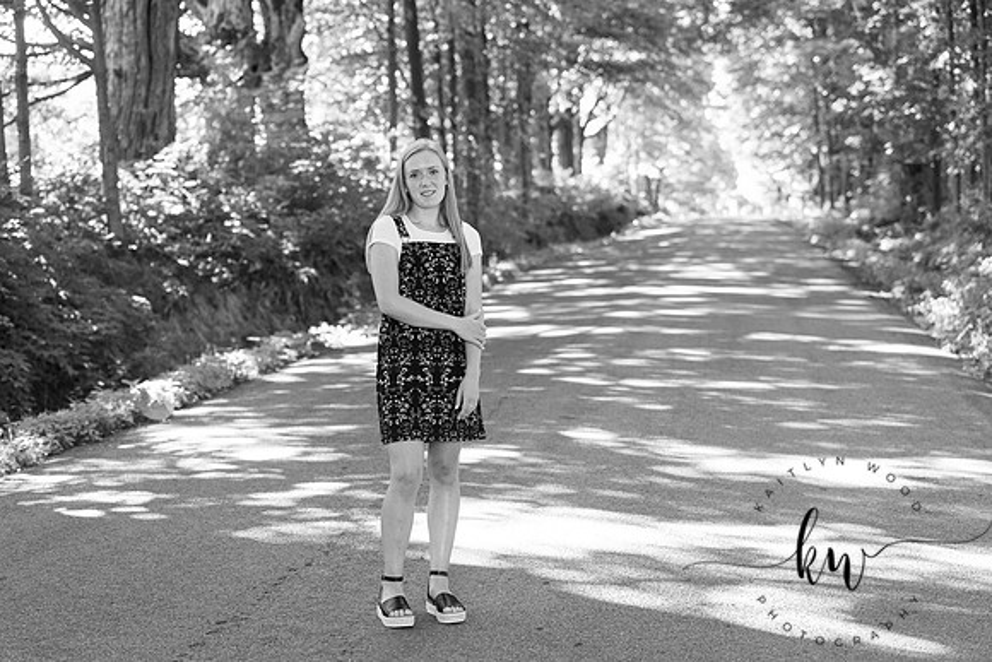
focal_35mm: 70
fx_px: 1929
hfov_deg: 28.8
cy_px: 331
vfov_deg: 19.5
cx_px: 496
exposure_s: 1/200
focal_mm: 70
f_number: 3.5
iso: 640
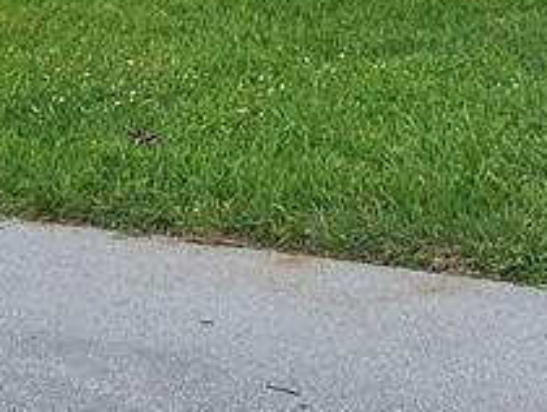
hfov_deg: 19.6
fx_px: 1566
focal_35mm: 99
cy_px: -143
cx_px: 128
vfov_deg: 14.3
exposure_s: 1/1550
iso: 50
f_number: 2.2
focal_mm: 2.2
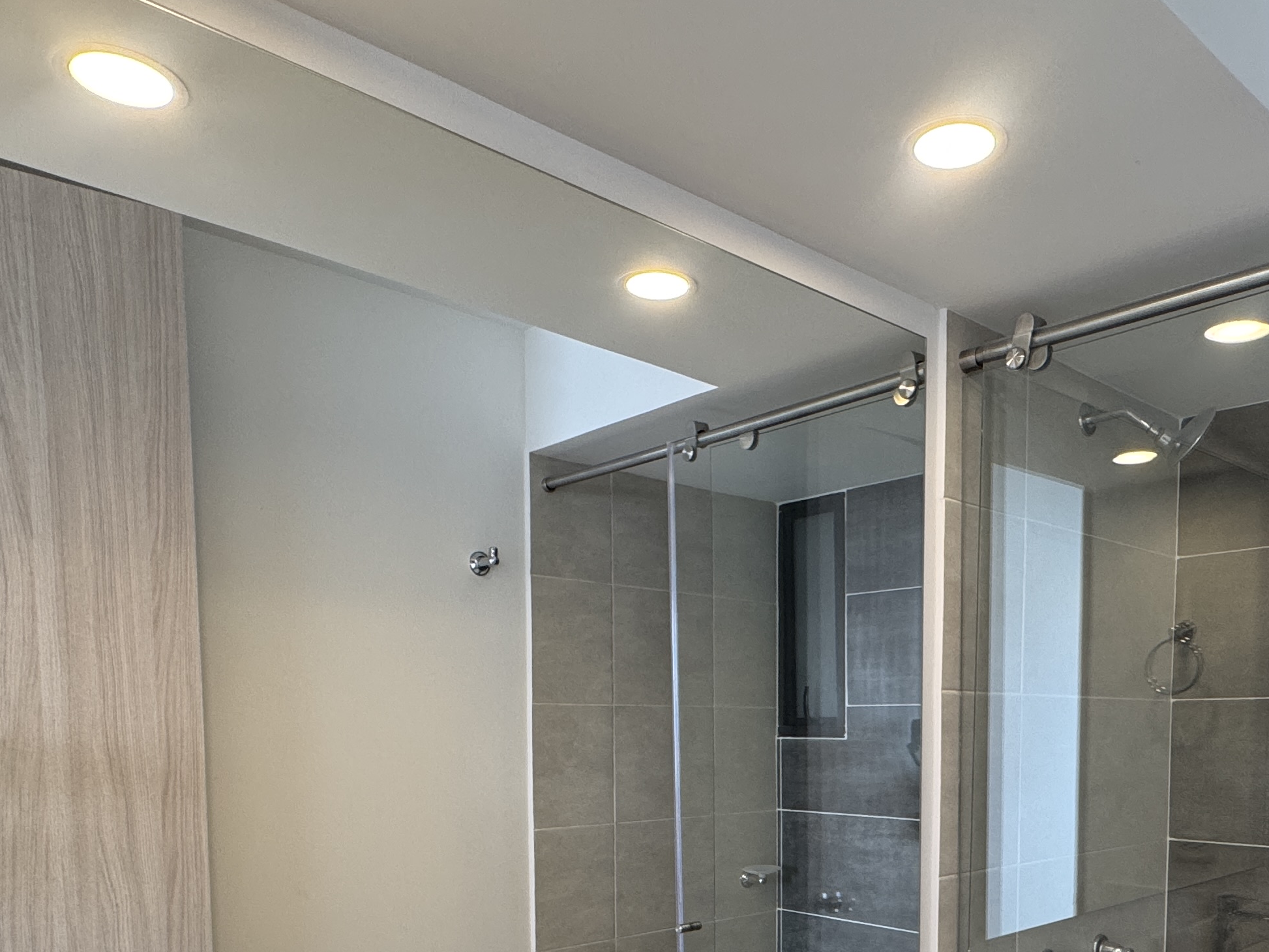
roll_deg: -0.3
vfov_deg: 44.8
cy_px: 816
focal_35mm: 29
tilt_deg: -5.5
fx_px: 1063
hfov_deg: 61.1
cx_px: 770
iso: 160
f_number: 2.2
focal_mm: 2.22
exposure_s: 1/120
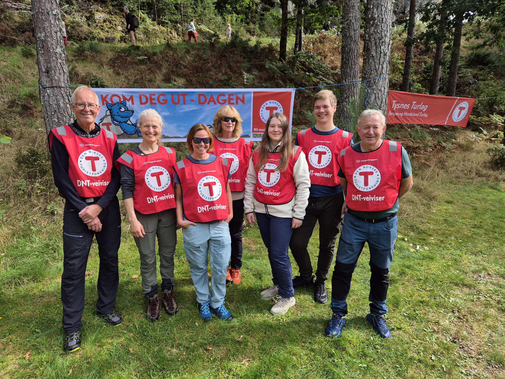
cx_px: 252
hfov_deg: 73.9
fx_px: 336
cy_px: 190
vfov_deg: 58.9
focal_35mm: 23
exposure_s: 1/1060
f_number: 1.8
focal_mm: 5.4
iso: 25
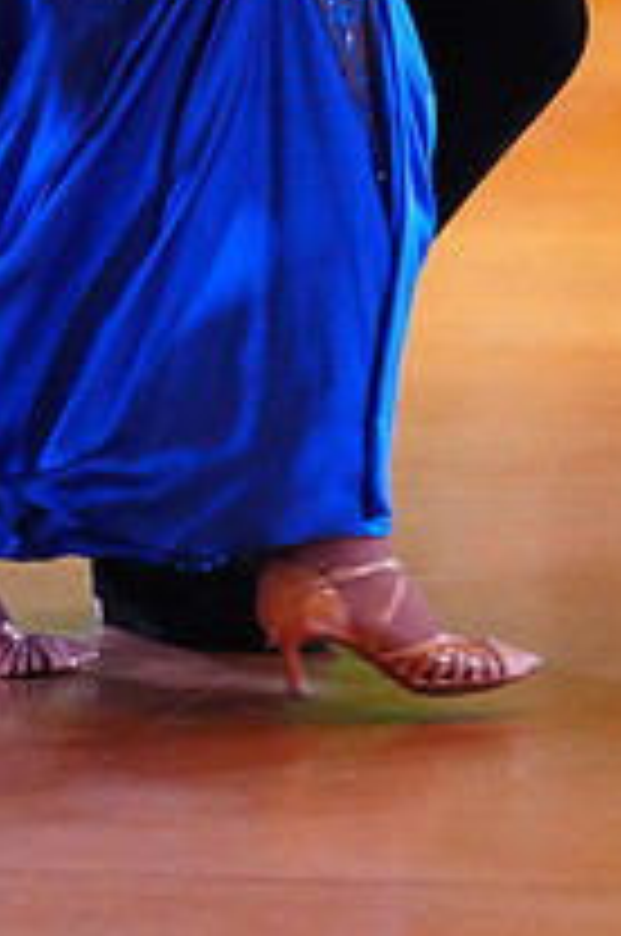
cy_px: -238
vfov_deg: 5.2
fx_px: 10228
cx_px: 74
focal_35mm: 394
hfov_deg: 3.5
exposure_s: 1/400
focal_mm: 141
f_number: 2.8
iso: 5000
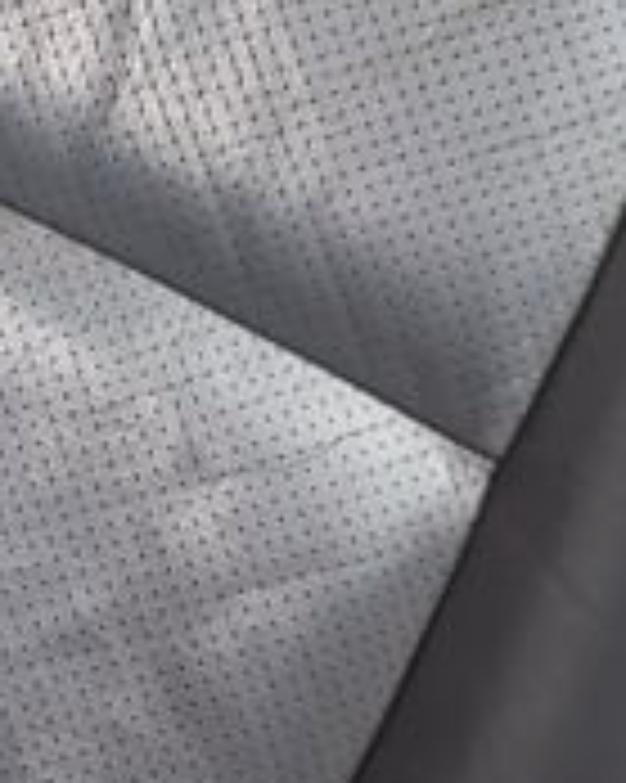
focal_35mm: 132
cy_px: -234
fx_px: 3060
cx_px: -1635
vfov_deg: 14.0
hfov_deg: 8.3
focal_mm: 5.54
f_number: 1.8
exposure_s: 1/40
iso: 250
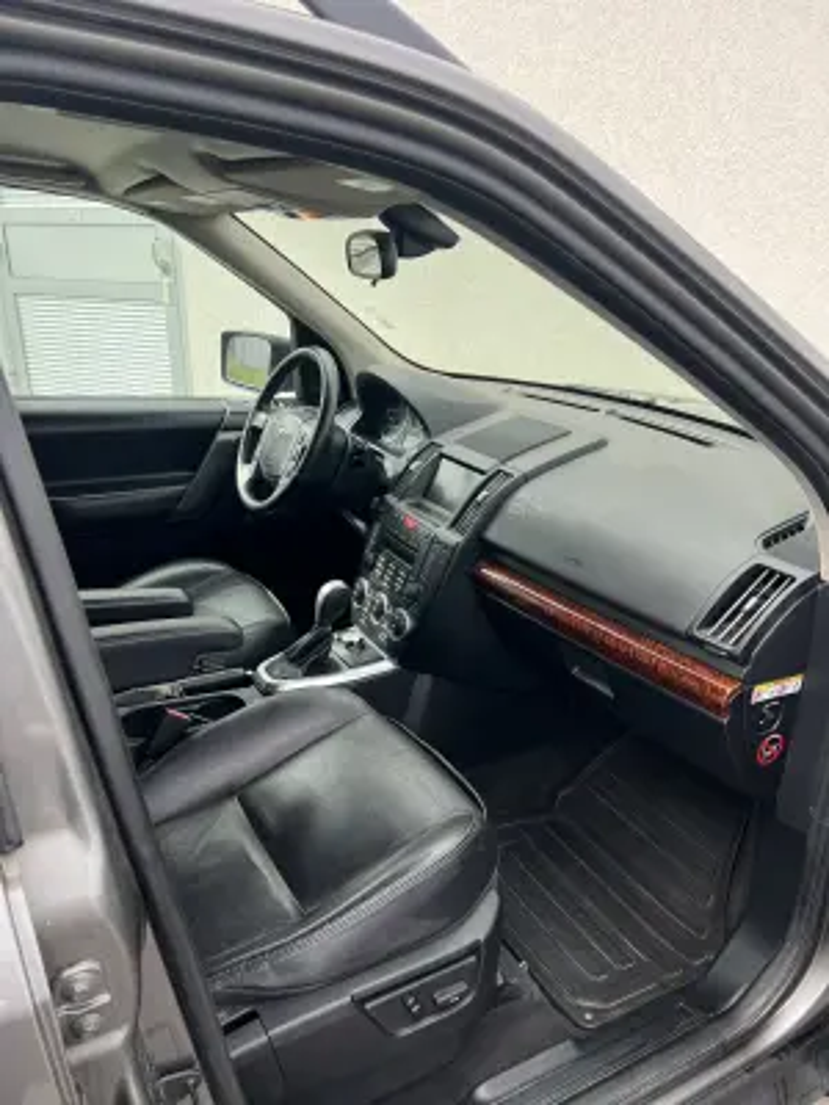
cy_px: 552
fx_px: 830
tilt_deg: -20.1
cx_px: 414
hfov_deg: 53.1
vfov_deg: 67.3
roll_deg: -0.2
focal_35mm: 26
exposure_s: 1/621
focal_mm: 5.7
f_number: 1.5
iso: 50
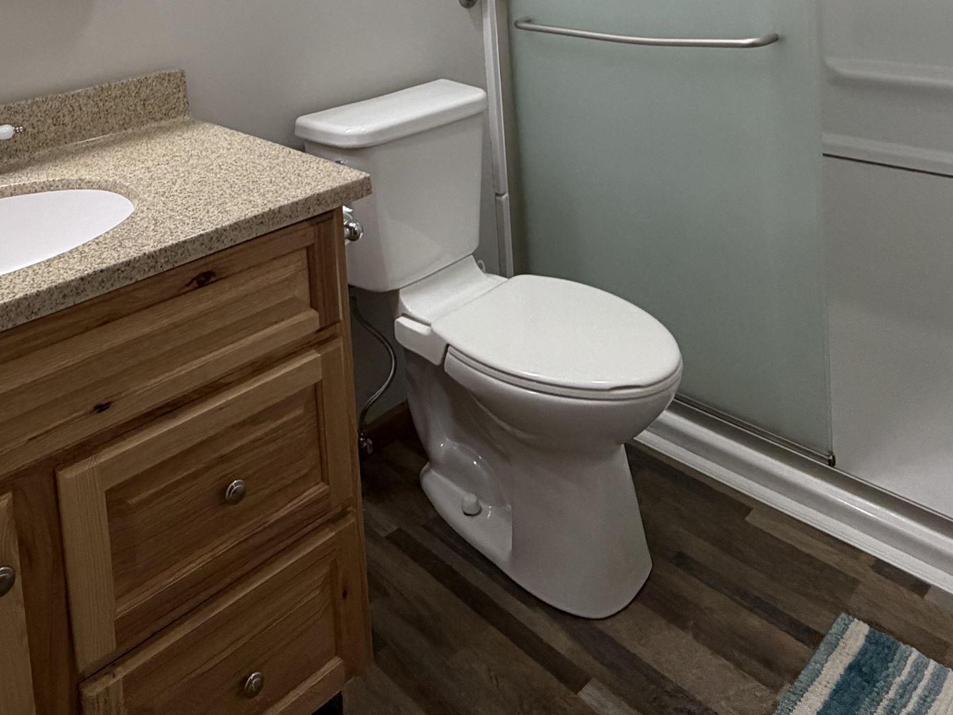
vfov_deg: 39.0
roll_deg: +4.7
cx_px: 368
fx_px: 854
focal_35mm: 31
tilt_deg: -4.7
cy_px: -34
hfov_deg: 57.7
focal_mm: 2.22
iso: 250
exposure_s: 1/120
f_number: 2.2
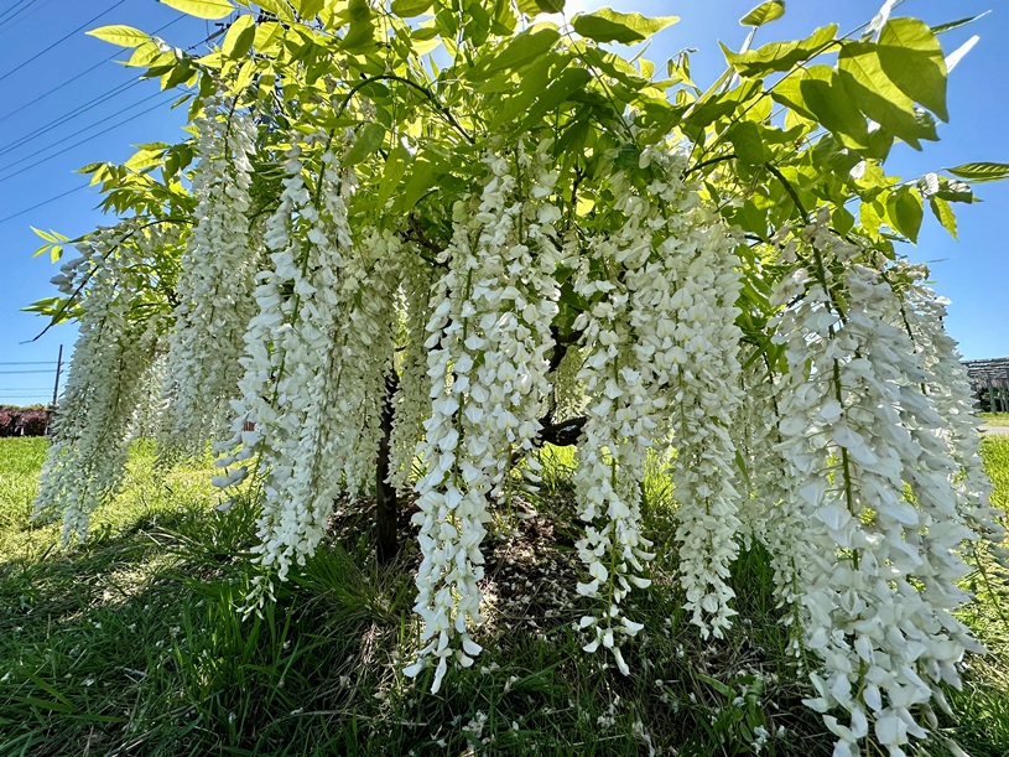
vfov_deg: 85.7
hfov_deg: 102.1
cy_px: 378
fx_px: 408
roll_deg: +1.5
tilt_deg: +6.3
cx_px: 504
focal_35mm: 14
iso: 40
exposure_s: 1/734
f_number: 2.2
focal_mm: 2.22
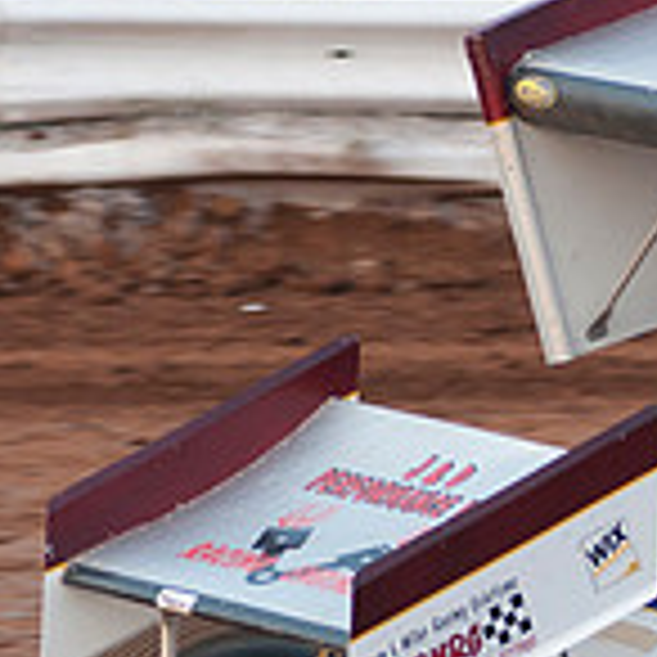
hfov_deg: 2.8
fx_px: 13592
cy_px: 378
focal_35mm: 633
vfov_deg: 2.8
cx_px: 1048
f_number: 3.5
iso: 250
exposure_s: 1/400
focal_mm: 125
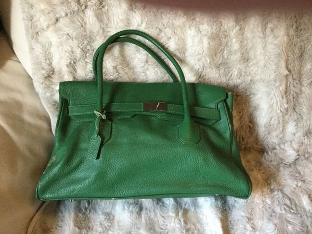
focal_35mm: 31
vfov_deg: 45.4
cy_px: 117
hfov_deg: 58.4
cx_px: 156
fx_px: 279
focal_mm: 3.3
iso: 250
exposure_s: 1/17
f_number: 2.4
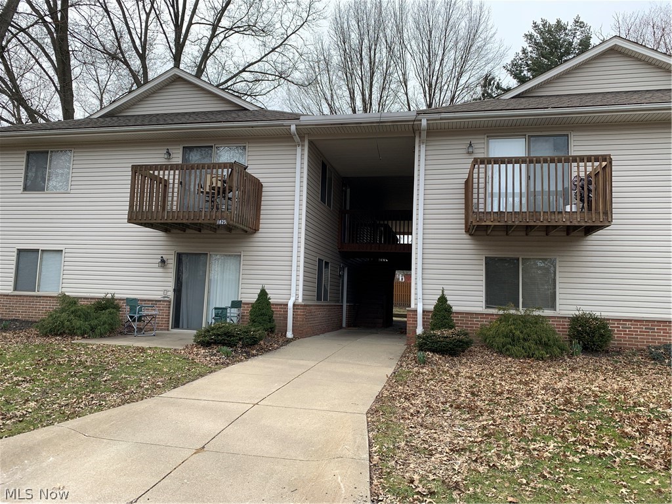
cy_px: 252
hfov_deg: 67.3
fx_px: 505
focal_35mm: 26
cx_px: 336
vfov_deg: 53.1
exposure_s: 1/1032
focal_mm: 4.25
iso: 25
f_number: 1.8
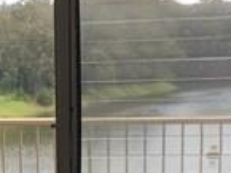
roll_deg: +0.9
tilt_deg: -10.2
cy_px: 208
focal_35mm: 128
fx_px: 855
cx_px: -27
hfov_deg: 15.0
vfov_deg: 11.4
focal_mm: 4.15
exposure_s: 1/412
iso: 32
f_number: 2.2
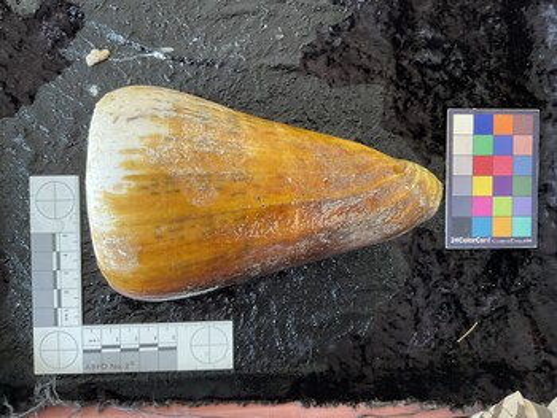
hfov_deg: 61.6
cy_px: 209
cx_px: 278
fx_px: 467
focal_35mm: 29
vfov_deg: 48.3
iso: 125
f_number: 1.8
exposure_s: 1/60
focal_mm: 3
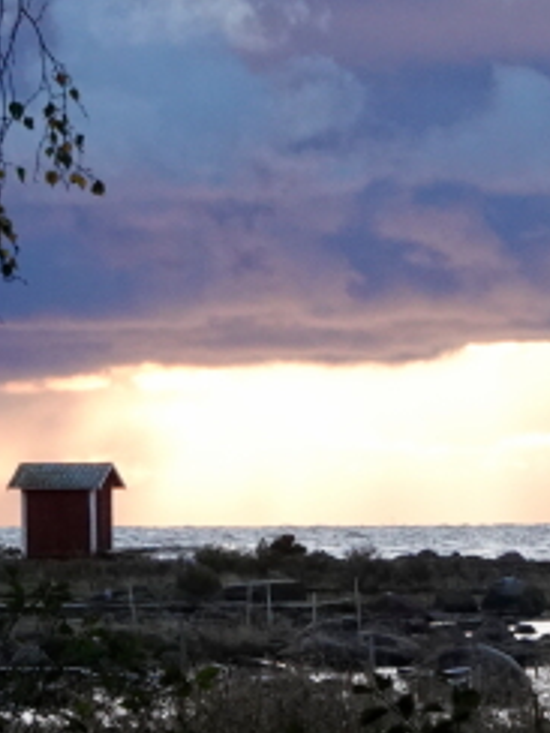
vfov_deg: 3.6
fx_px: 11588
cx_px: 538
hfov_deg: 2.7
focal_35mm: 547
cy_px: 409
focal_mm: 56.39
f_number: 11
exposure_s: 1/160
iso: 800
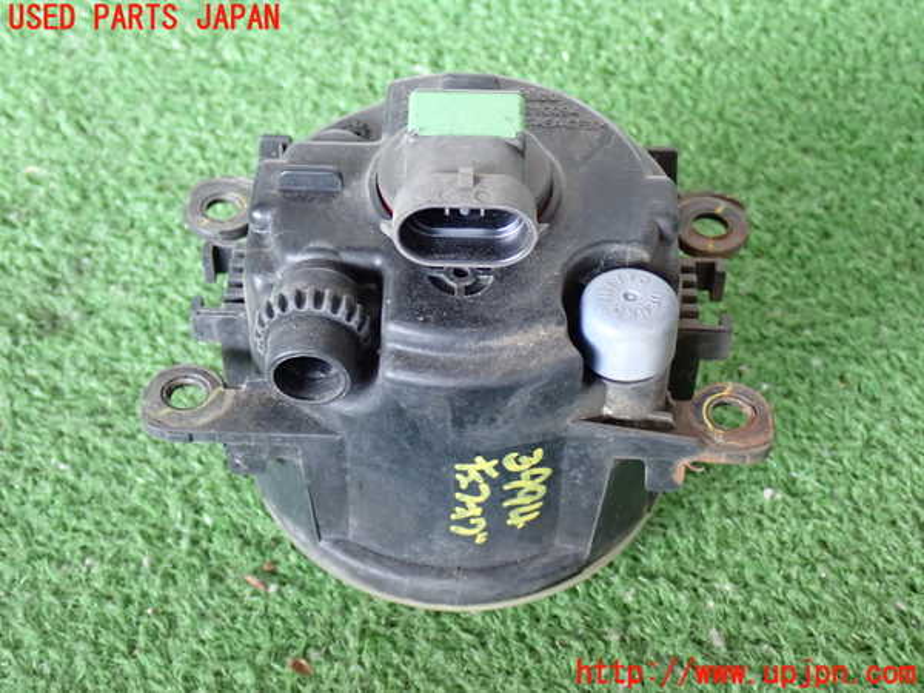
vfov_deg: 25.2
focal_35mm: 58
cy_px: 346
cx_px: 462
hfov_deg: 33.2
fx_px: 1548
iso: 800
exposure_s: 1/50
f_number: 3.5
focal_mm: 10.35
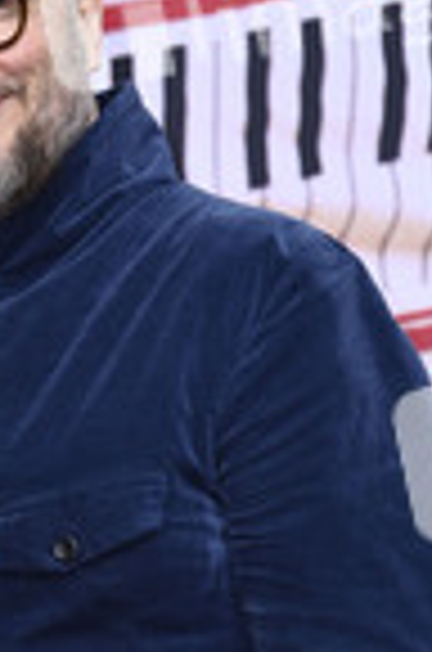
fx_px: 6746
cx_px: -144
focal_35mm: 373
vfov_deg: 5.5
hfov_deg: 3.7
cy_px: 661
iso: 320
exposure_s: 1/250
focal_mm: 135
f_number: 6.3
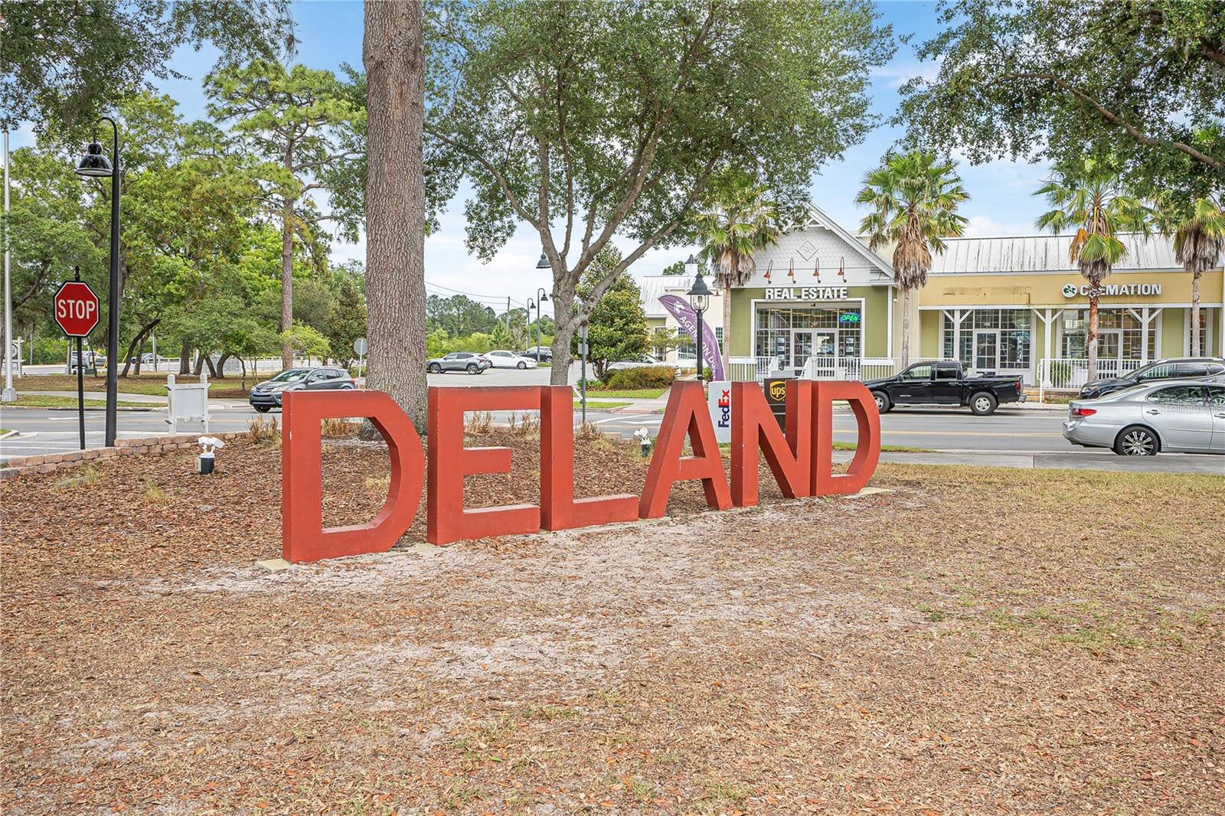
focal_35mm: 30
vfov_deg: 43.6
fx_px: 1021
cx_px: 612
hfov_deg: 61.9
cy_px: 408
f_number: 8
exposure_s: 1/125
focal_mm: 20
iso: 100
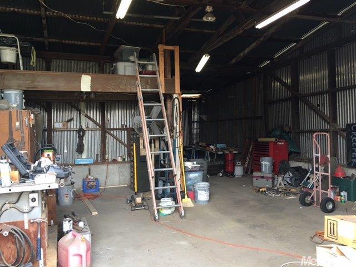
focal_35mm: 29
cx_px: 178
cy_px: 134
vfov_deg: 48.2
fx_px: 298
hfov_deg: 61.7
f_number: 2.2
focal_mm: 4.15
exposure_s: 1/30
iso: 40
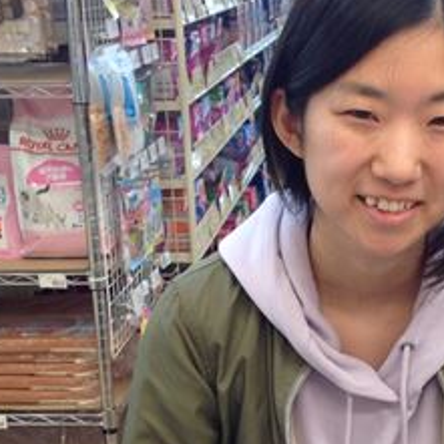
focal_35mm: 84
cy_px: 372
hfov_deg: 20.4
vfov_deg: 20.4
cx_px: 348
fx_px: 1219
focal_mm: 4.28
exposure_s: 1/30
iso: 50
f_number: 2.4
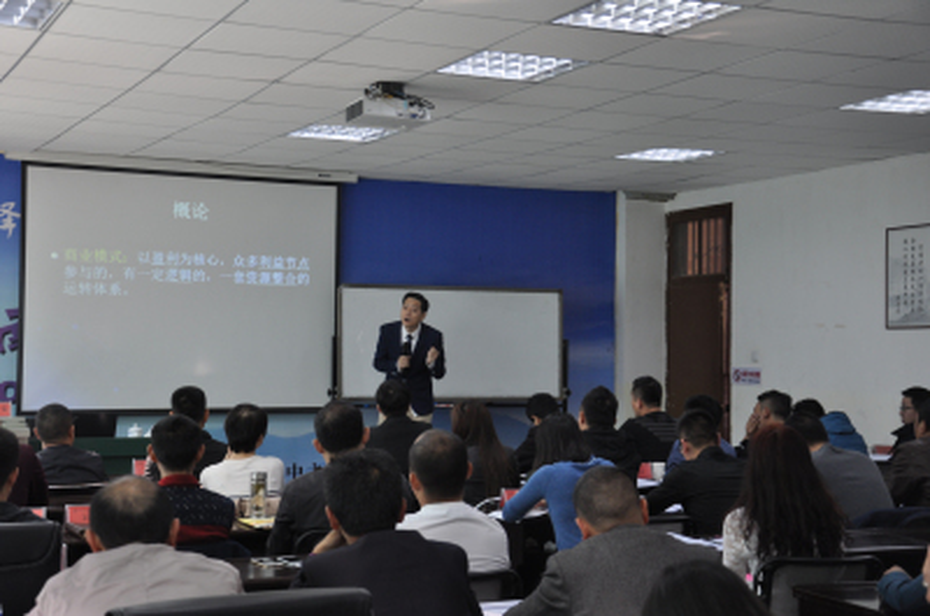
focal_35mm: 57
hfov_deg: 35.1
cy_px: 308
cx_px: 465
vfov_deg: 23.7
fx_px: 1470
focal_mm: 38
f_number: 4.5
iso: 400
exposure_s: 1/30
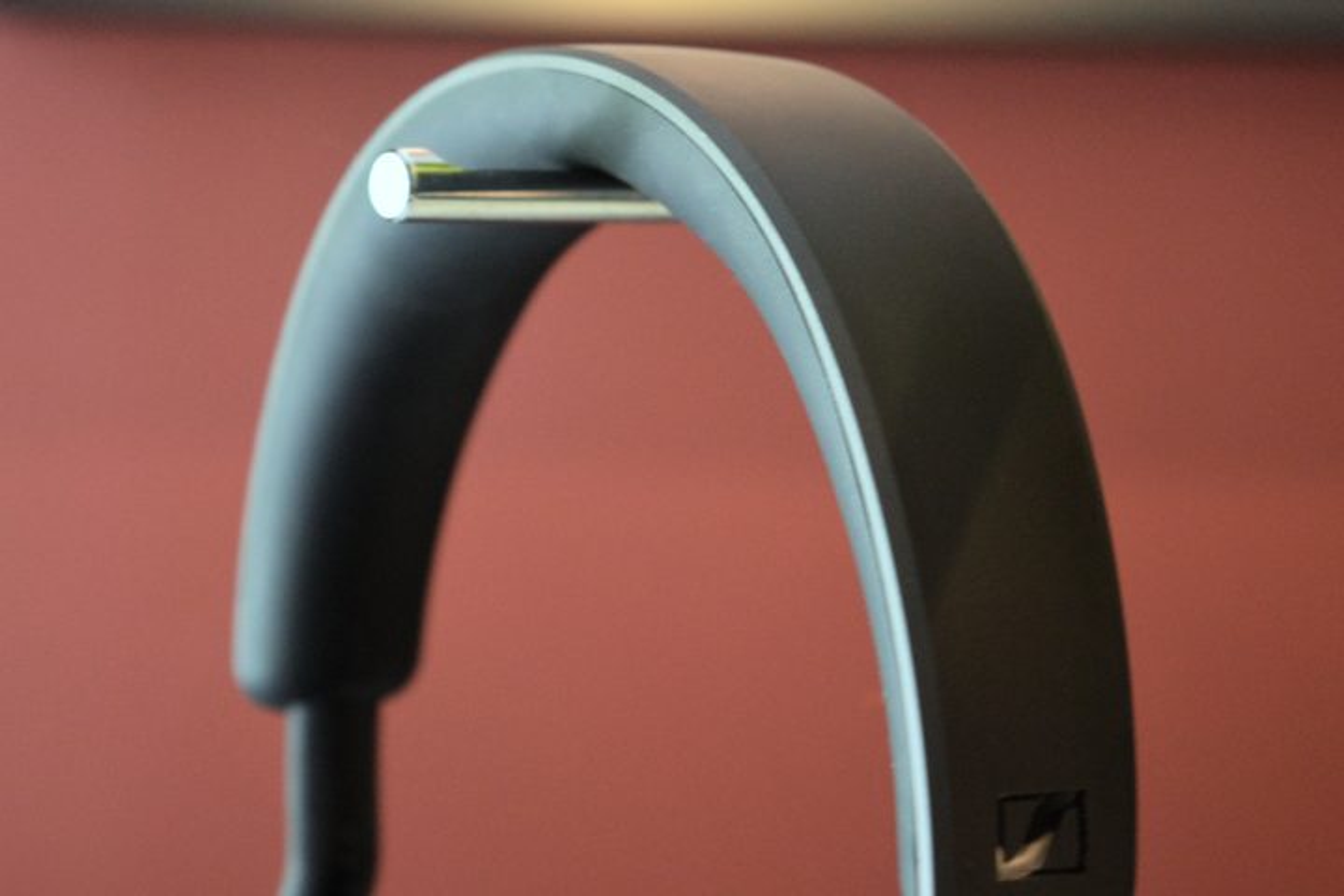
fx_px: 3080
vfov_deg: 16.6
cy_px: 448
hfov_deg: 24.6
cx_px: 672
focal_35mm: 82
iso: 2000
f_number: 5.6
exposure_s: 1/15
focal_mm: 55
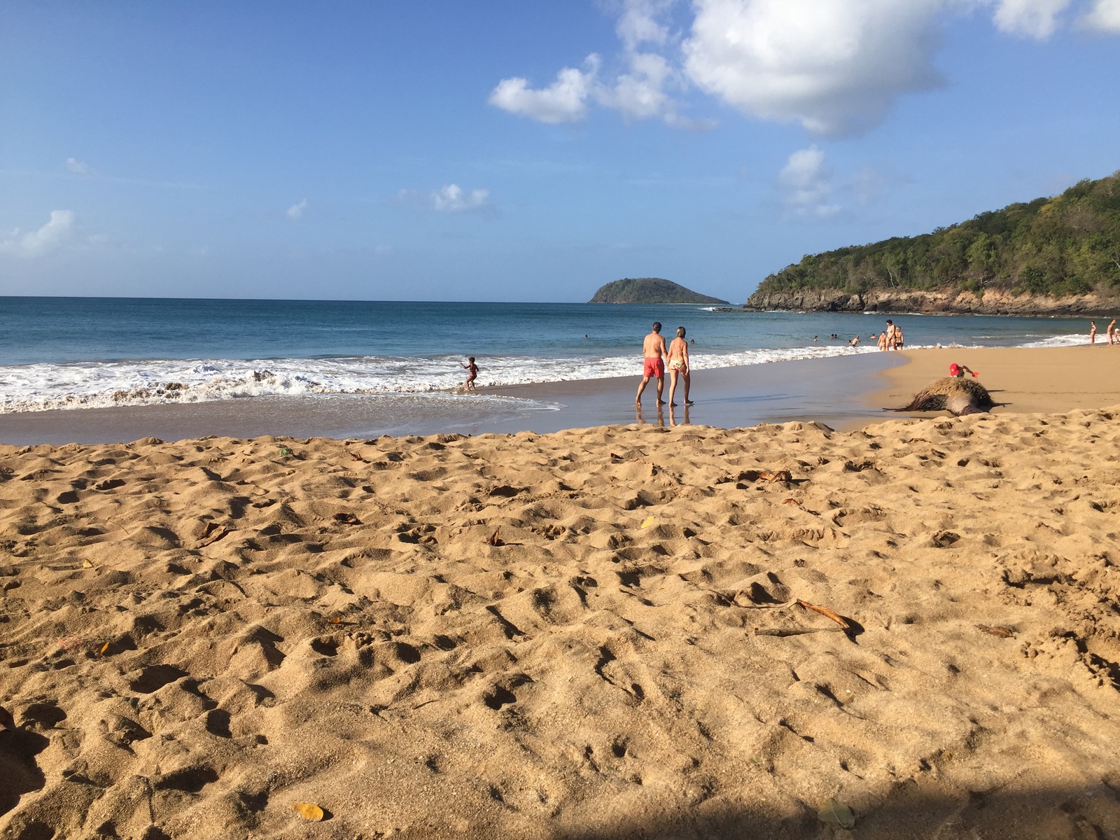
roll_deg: -1.5
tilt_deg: -8.6
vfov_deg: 48.2
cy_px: 420
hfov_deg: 61.7
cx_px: 560
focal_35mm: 29
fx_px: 938
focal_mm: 4.15
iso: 32
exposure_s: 1/2083
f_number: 2.2
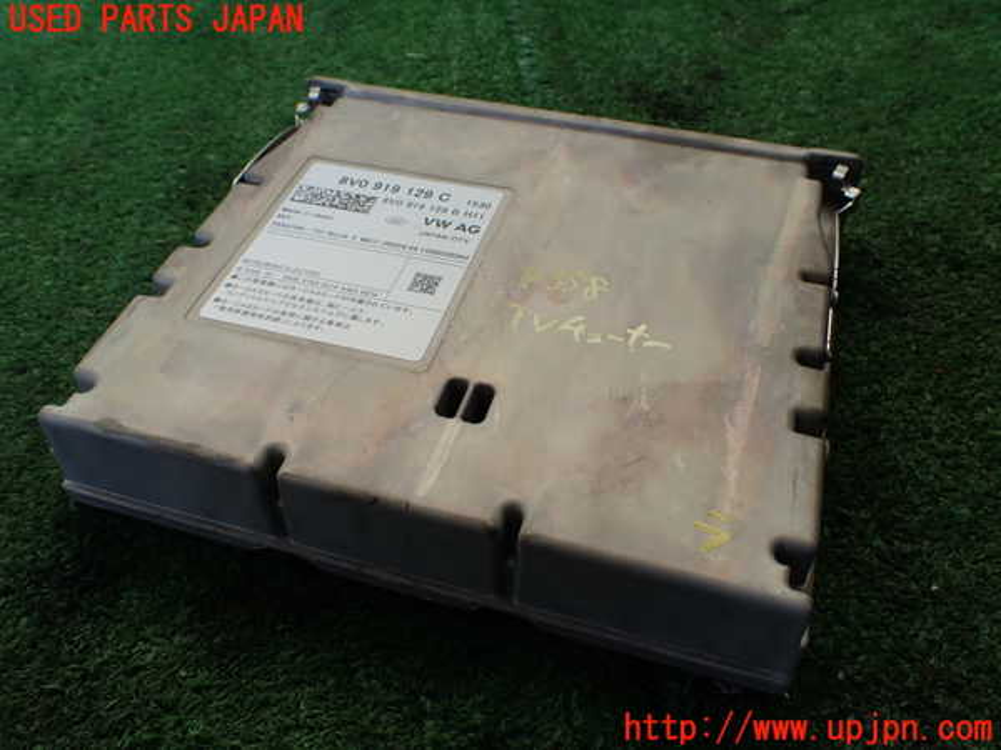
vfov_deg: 46.8
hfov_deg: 60.0
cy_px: 375
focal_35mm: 30
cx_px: 500
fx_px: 868
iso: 100
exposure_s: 1/200
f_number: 3.2
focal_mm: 5.4
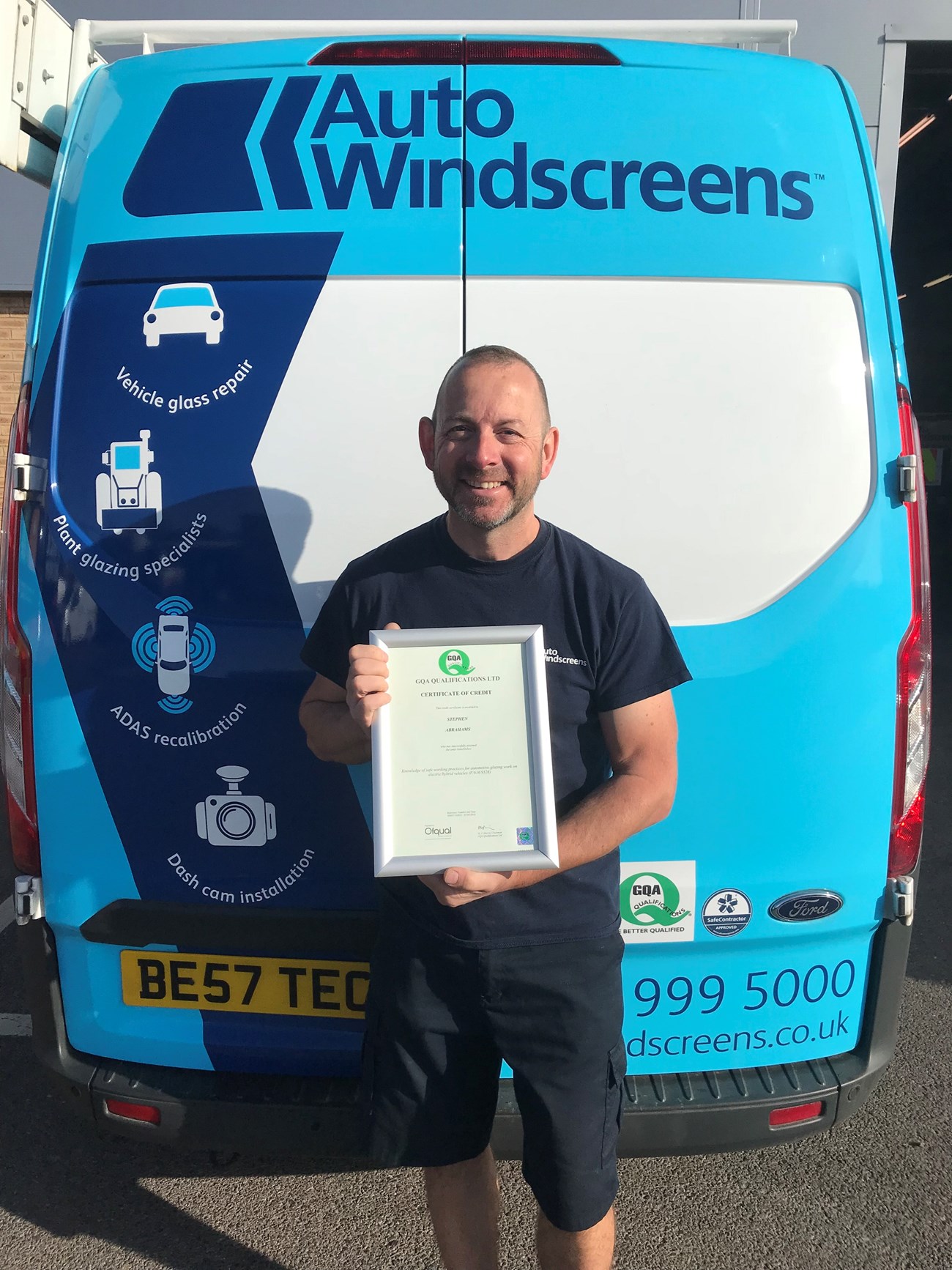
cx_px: 476
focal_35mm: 28
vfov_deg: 63.5
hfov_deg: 49.7
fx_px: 1027
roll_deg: +0.8
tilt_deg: -9.6
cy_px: 635
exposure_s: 1/4000
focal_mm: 3.99
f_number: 1.8
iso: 20
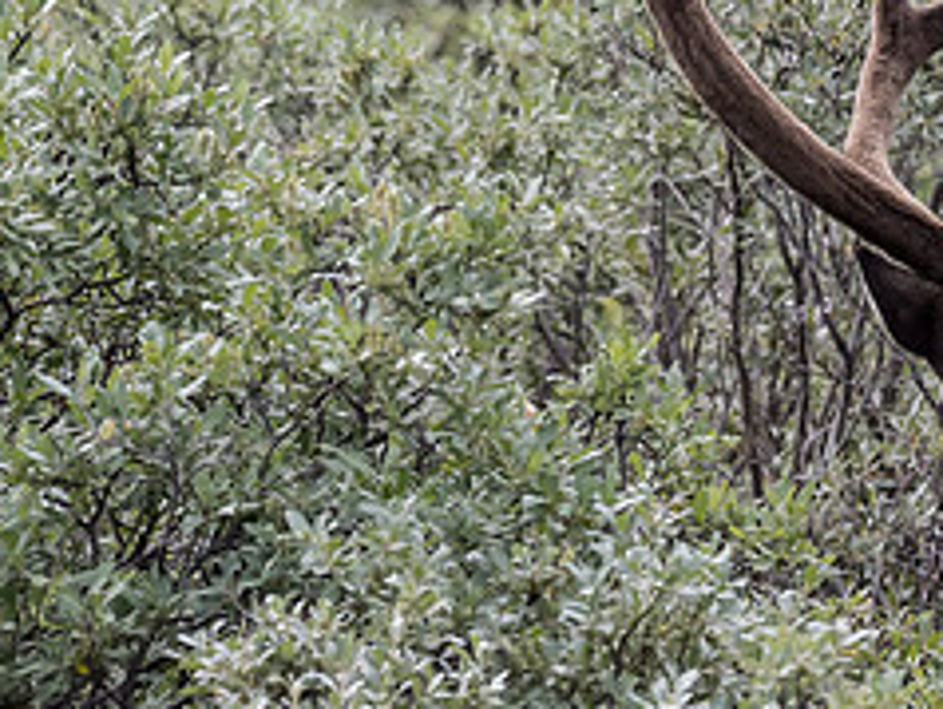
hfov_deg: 1.4
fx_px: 39868
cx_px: 1066
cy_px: 252
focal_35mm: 1462
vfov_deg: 1.0
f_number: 5
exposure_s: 1/800
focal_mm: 300
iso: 500
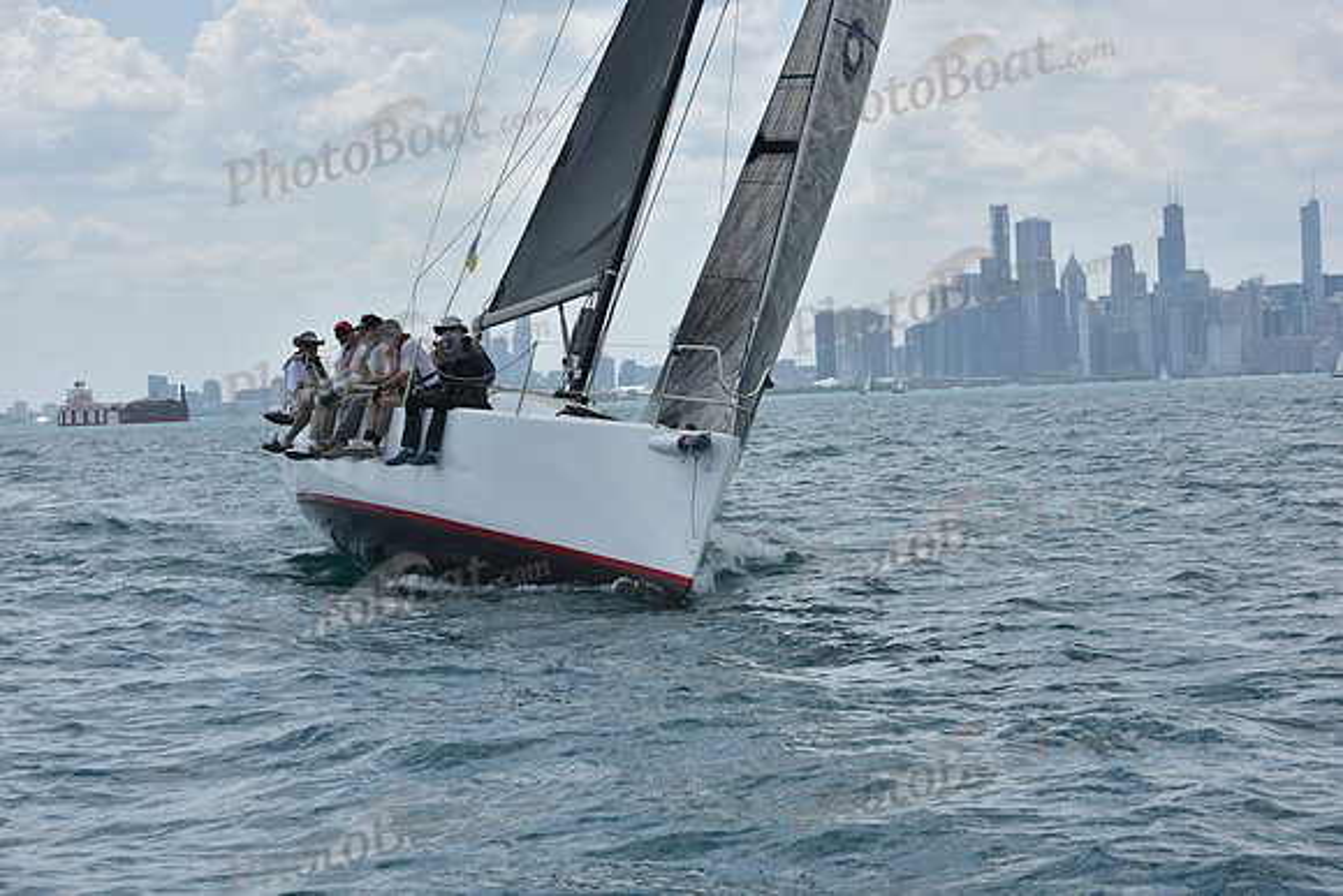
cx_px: 672
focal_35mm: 86
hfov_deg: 23.6
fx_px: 3209
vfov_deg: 15.9
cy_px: 448
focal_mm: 86
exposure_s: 1/1250
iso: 250
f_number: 9
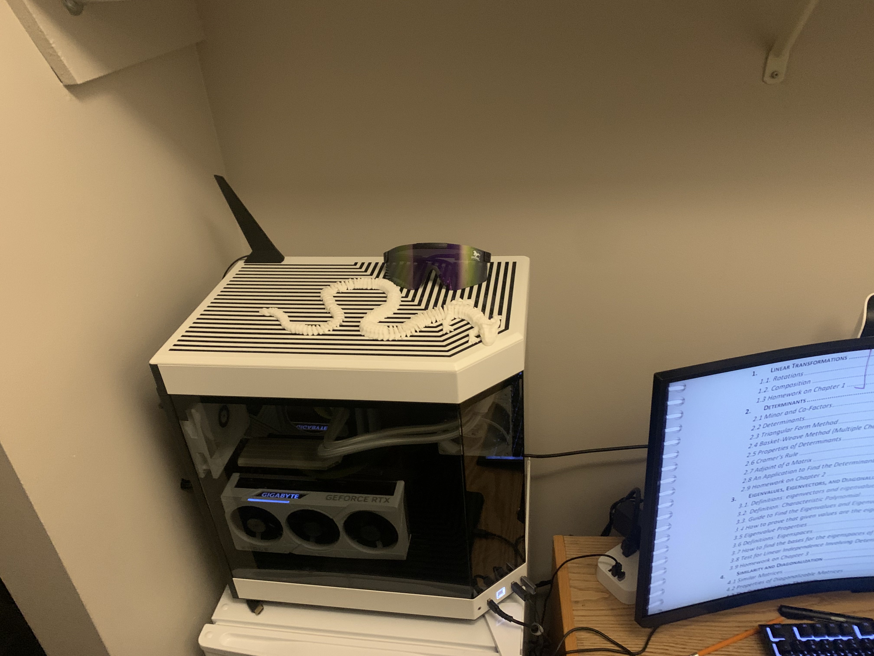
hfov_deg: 67.3
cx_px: 437
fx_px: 656
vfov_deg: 53.1
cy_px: 328
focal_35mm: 26
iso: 500
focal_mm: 4.25
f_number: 1.8
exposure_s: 1/30
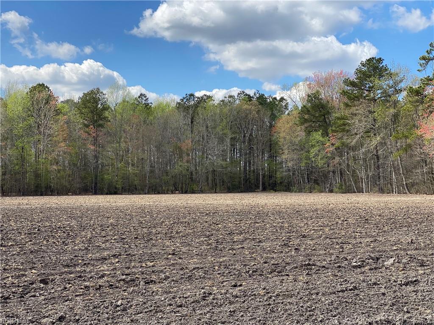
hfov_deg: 36.8
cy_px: 162
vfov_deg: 28.0
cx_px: 217
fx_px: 652
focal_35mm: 52
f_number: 2
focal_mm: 6
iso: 20
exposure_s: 1/1261
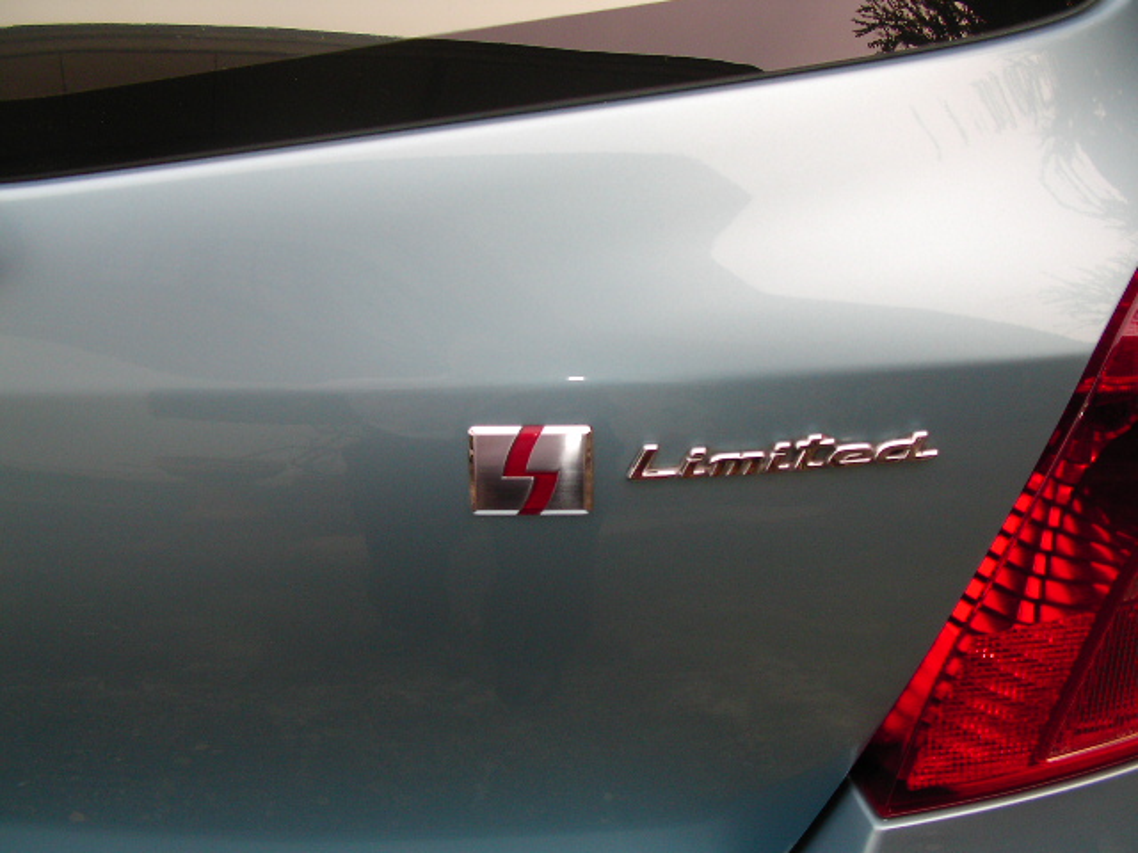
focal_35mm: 38
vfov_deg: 37.7
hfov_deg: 49.0
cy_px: 426
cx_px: 569
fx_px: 1249
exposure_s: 1/158
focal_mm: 5.8
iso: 50
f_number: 3.5
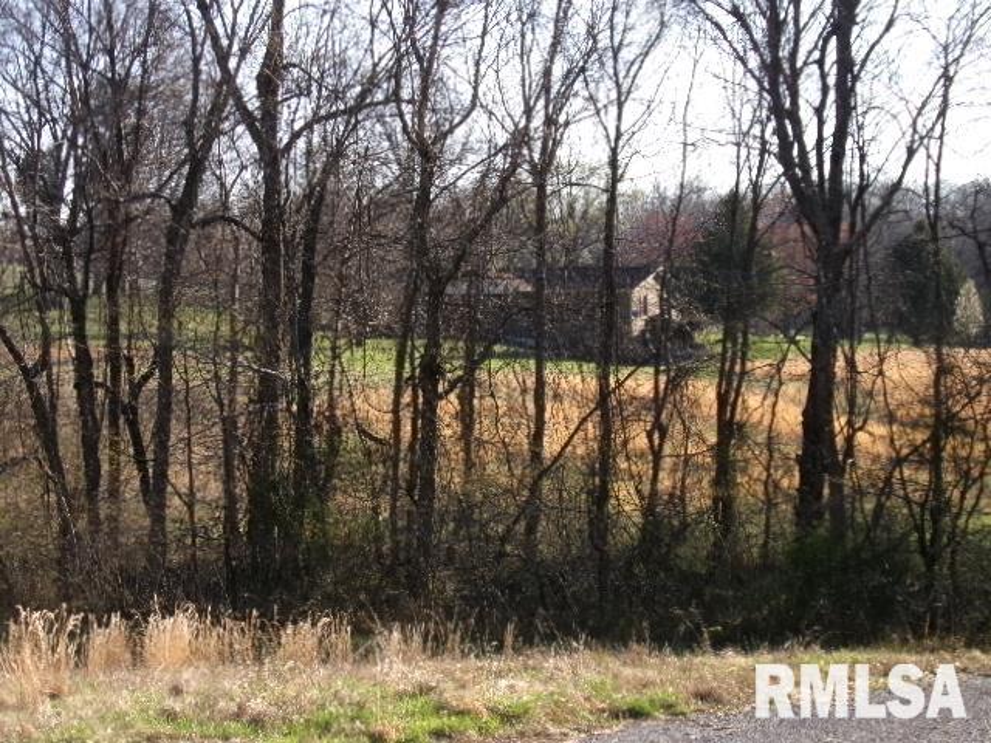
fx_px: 2777
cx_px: 496
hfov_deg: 20.2
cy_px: 372
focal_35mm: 97
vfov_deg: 15.2
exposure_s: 1/180
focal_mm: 17.5
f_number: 5.2
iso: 100
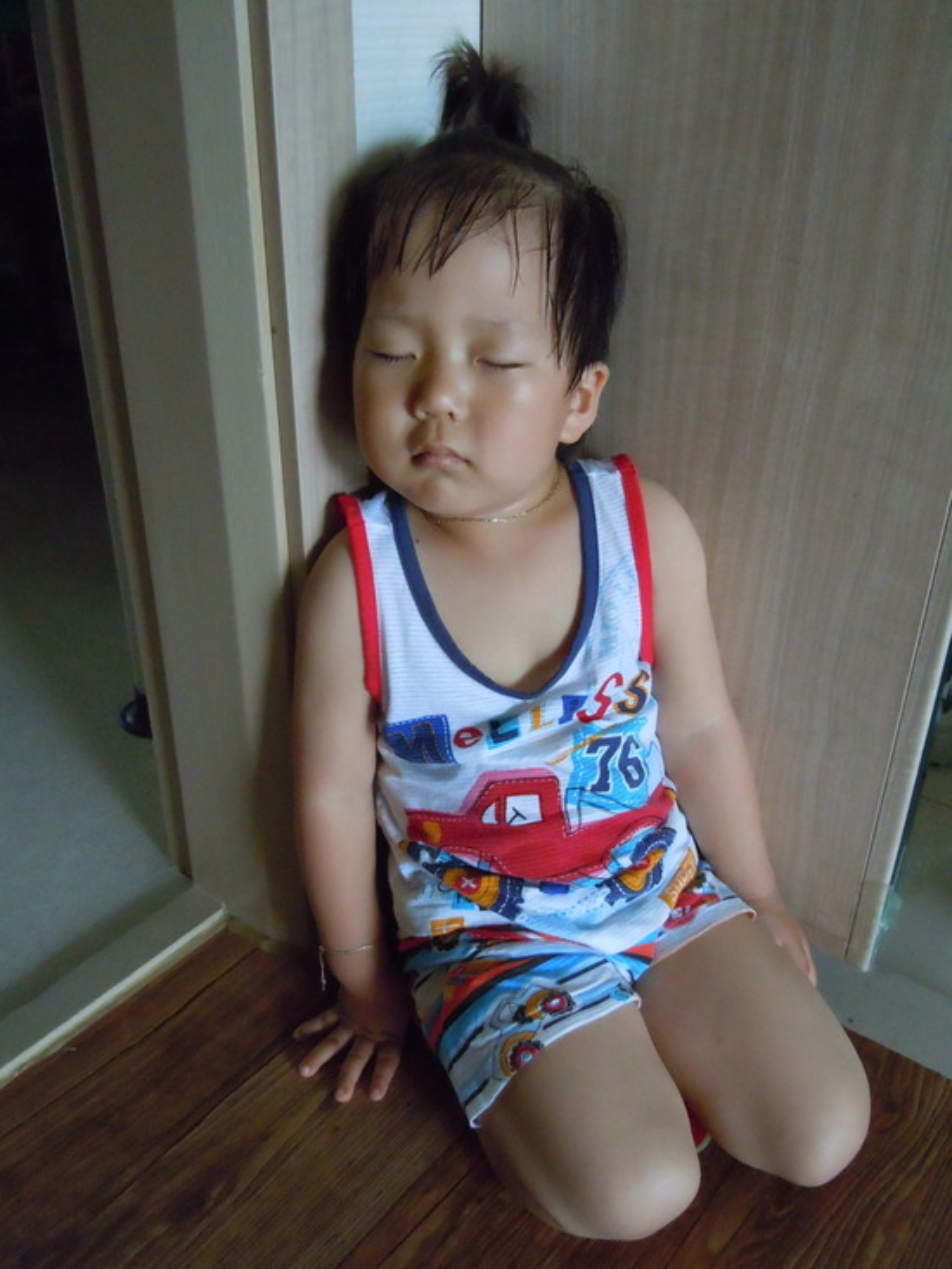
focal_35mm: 30
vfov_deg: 60.0
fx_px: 1100
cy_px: 634
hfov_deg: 46.8
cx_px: 476
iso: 800
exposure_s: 1/60
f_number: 3.5
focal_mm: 5.4
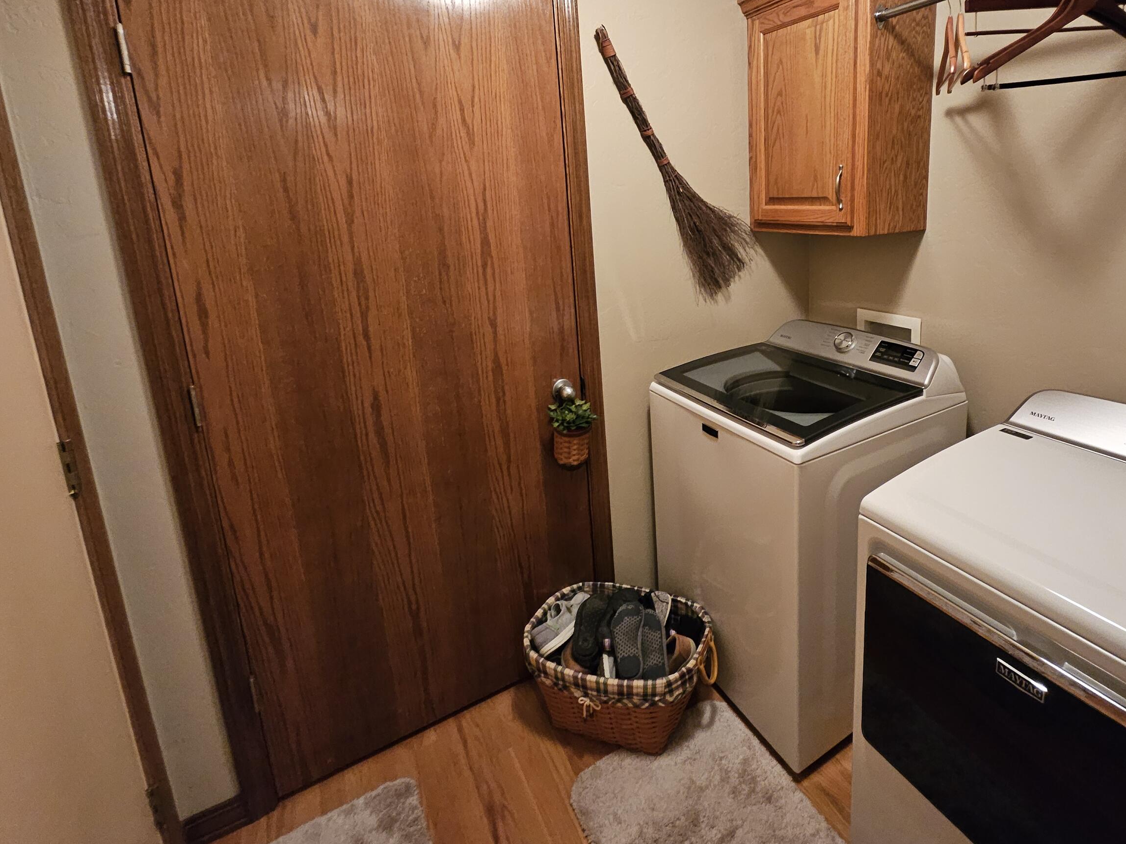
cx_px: 681
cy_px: 306
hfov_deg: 89.7
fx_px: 553
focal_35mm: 17
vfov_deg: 73.2
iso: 500
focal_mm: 1.74
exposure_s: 1/30
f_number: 2.2
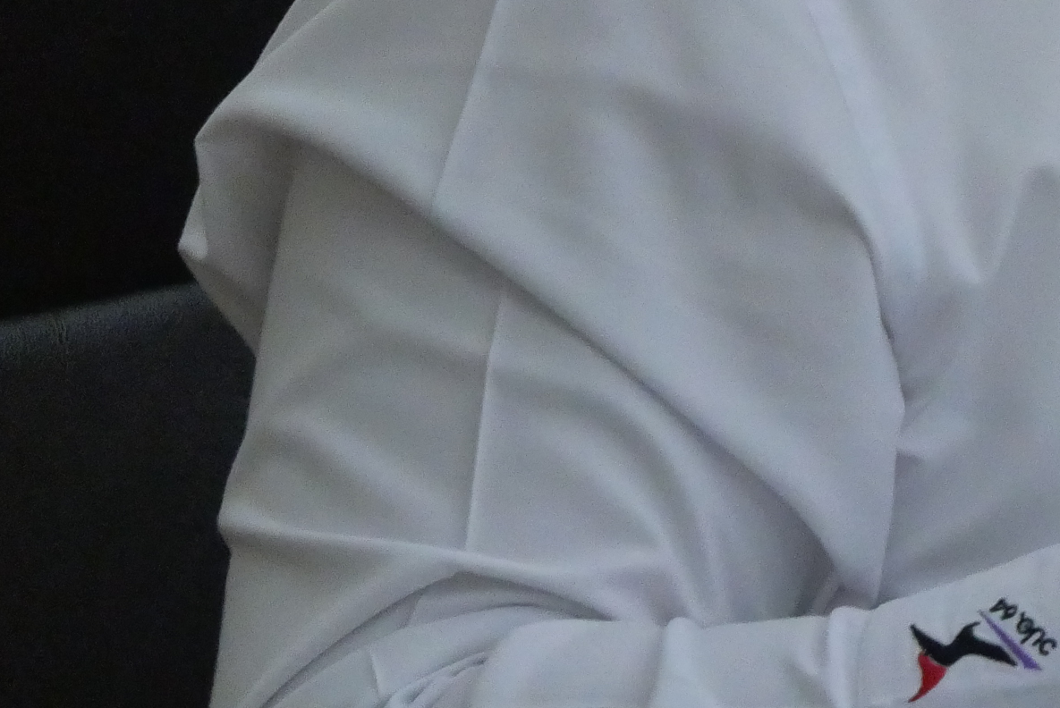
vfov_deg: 3.8
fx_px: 10519
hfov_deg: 5.7
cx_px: 1626
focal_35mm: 357
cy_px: -326
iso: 3200
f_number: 5.6
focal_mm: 55
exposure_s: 1/100
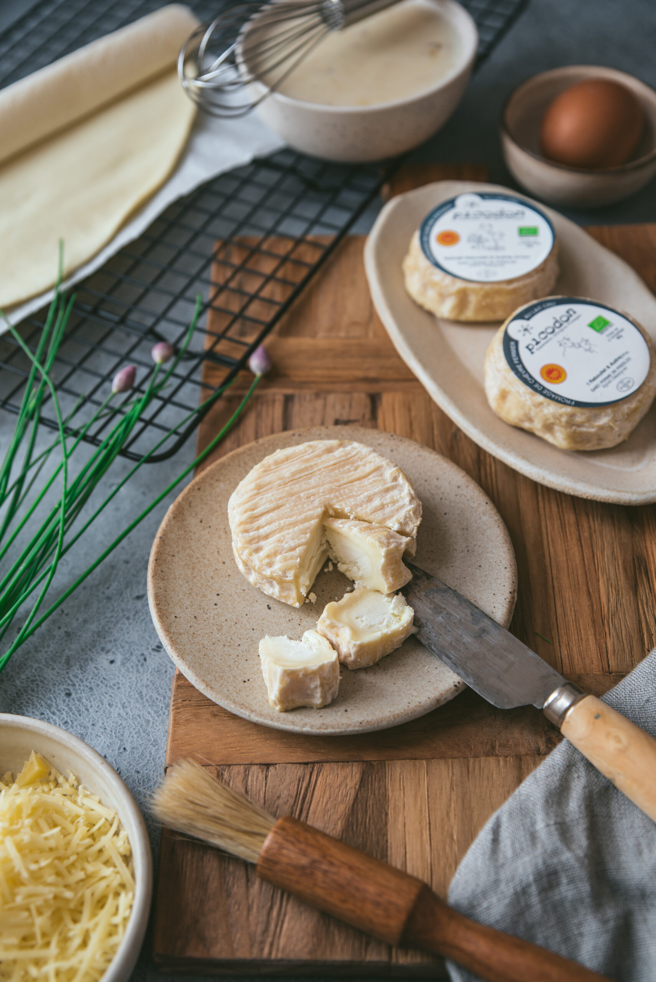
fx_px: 1311
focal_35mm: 48
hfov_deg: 28.1
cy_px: 491
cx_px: 328
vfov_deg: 41.1
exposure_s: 1/80
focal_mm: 48
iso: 100
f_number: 4
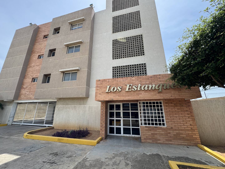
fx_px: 91
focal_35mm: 14
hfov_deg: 102.1
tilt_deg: +16.1
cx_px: 112
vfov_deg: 85.7
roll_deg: -0.5
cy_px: 84
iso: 50
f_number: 2.2
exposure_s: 1/944
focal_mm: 2.22
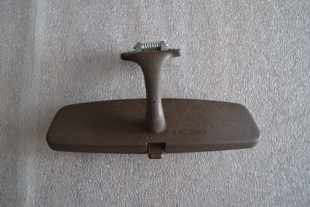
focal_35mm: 33
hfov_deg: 57.2
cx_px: 155
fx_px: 284
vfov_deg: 40.0
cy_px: 104
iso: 1100
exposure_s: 1/60
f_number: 3.8
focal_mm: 22
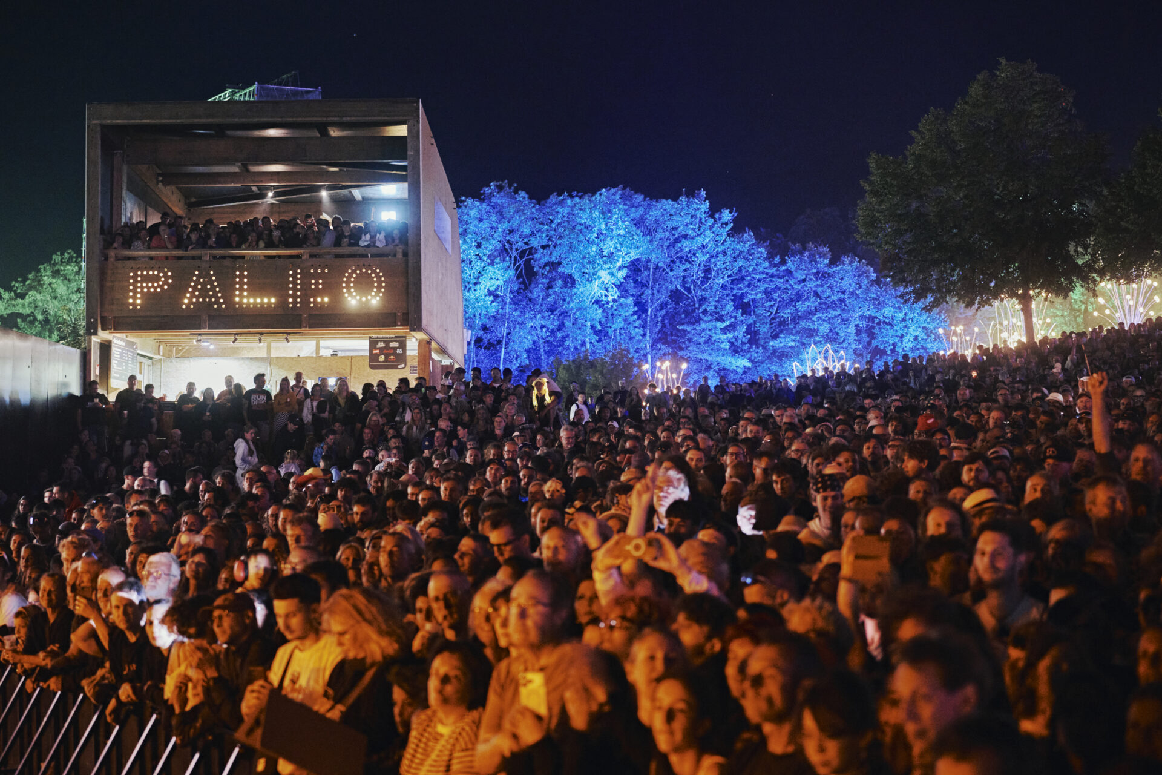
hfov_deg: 28.1
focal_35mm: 72
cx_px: 581
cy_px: 388
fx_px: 2324
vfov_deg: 18.9
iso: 8000
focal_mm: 72
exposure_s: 1/20
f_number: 2.8
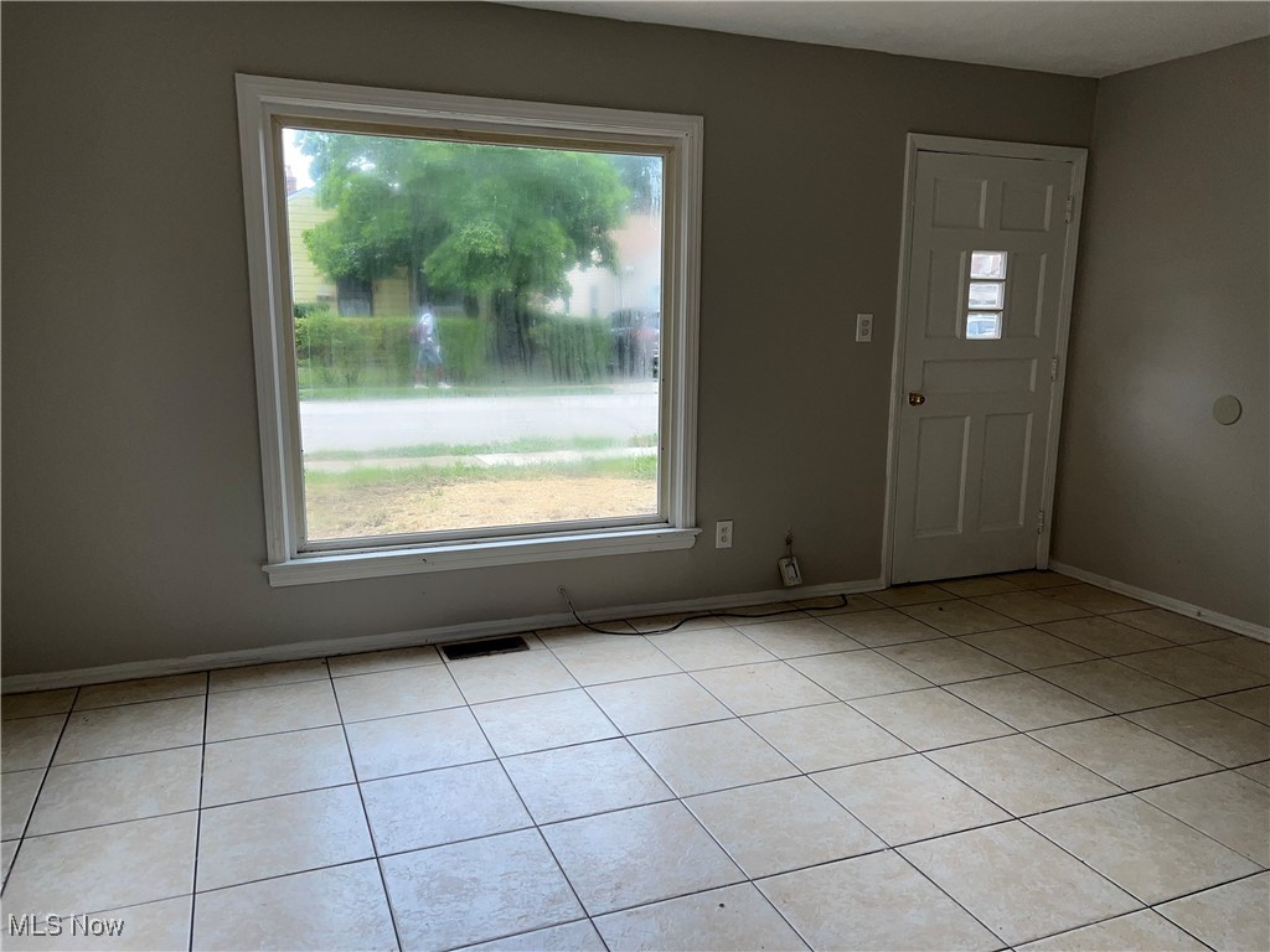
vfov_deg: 53.1
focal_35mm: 26
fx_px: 954
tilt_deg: -11.4
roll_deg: -0.4
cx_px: 635
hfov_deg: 67.3
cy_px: 476
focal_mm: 5.7
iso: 32
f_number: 1.5
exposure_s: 1/940
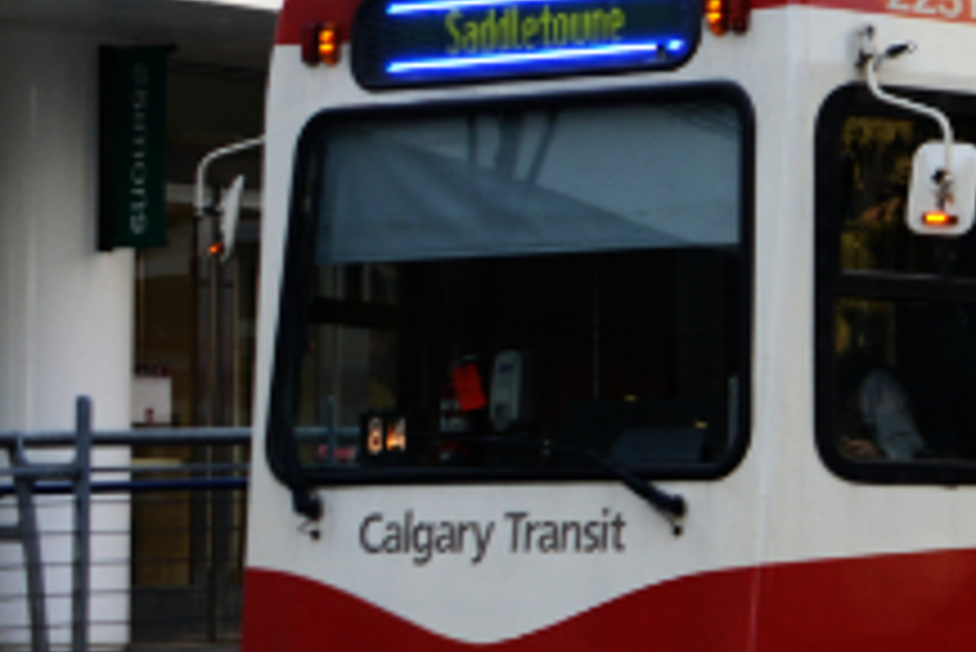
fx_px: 4368
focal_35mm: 161
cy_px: 407
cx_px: 1921
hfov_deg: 11.5
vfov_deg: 8.5
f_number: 5
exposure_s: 1/100
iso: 250
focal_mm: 35
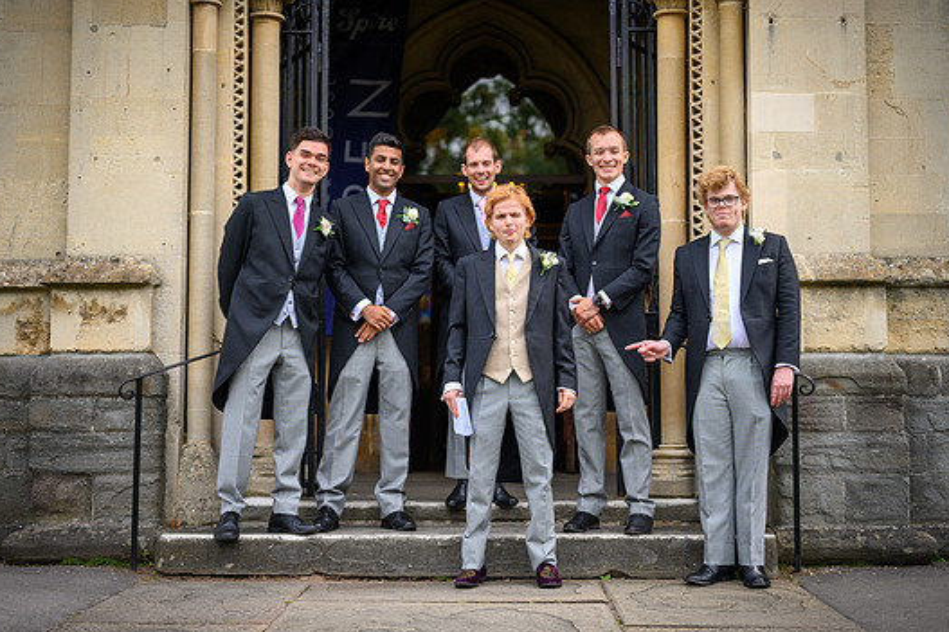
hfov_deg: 36.3
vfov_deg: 24.6
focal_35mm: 55
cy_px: 290
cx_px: 481
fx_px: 1449
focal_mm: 50
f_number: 1.8
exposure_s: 1/5000
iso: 280
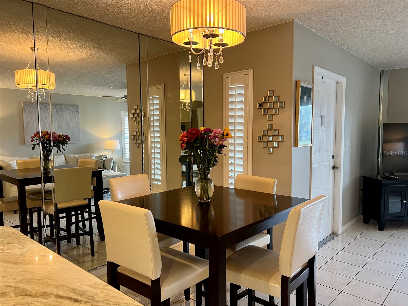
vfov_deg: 53.1
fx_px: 306
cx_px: 204
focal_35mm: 26
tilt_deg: -4.0
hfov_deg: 67.3
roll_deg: +0.7
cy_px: 153
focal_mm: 5.7
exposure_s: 1/60
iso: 125
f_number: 1.5
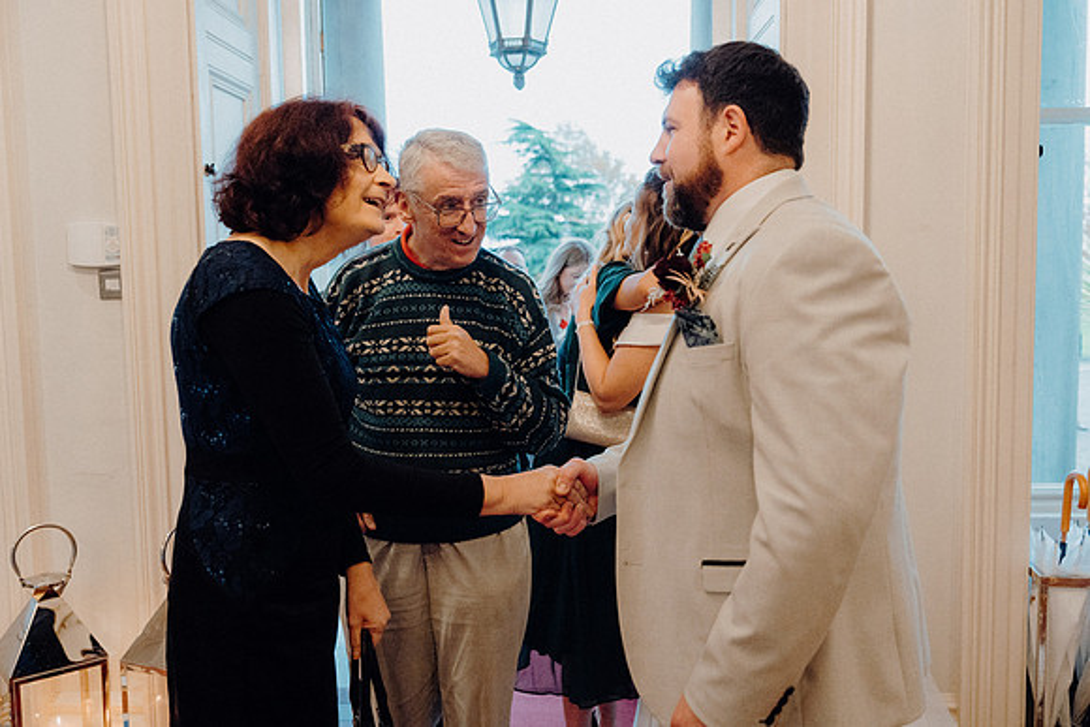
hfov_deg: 60.3
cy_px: 364
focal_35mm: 31
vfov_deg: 42.3
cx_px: 545
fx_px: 939
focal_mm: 31
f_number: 3.5
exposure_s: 1/200
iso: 5000
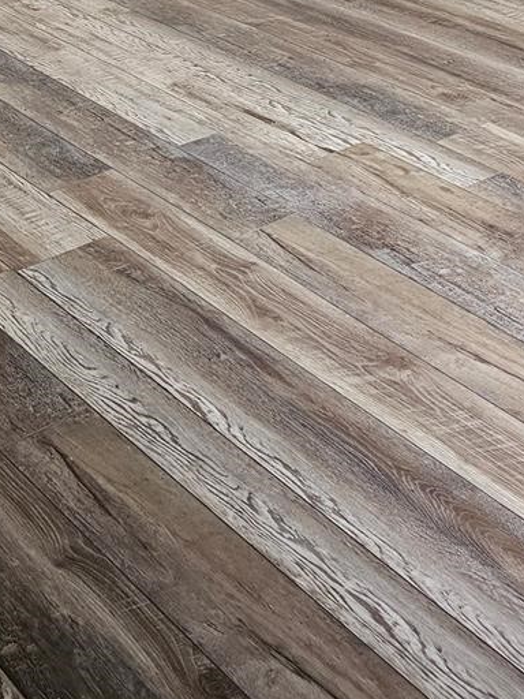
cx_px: -59
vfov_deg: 24.8
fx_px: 1393
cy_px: -184
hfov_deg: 20.3
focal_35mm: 69
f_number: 1.7
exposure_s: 1/180
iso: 100
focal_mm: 6.3
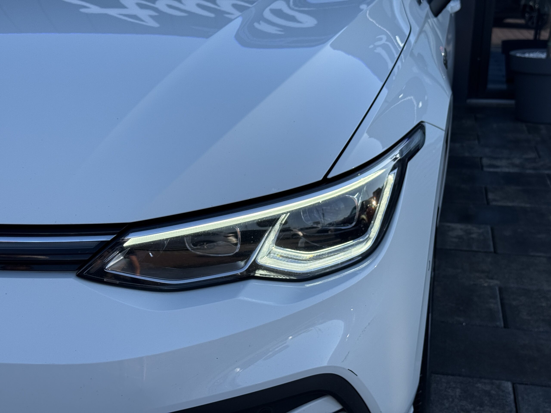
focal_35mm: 48
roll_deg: +0.0
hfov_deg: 39.7
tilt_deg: -16.3
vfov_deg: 30.3
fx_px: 764
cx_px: 276
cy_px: 206
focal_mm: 6.76
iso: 64
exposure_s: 1/1754
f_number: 1.78
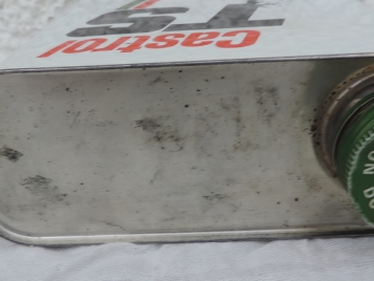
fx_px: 508
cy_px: 111
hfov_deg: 40.4
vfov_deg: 30.8
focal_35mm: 47
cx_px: 171
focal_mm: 4.9
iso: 80
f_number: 3.1
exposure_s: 1/400
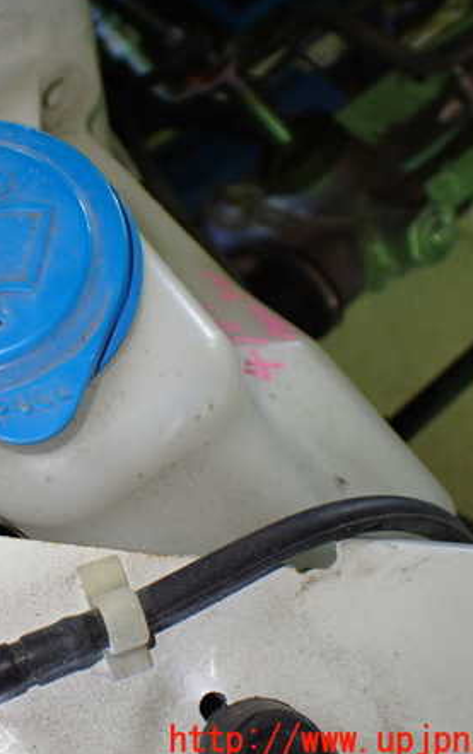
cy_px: 379
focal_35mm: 46
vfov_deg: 43.5
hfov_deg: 27.0
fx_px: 947
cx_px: 43
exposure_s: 1/125
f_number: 2.4
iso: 640
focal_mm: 5.79
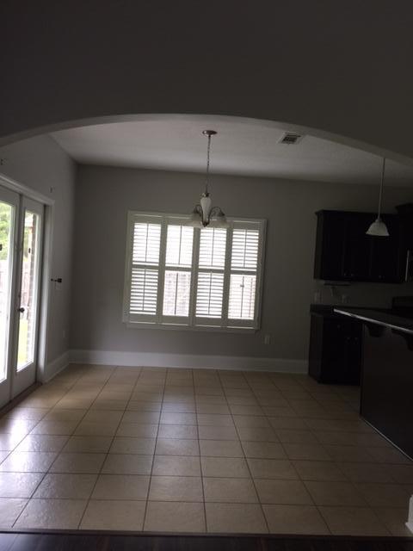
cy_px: 276
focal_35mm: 29
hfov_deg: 48.2
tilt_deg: -0.6
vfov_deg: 61.7
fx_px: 461
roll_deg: -2.6
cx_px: 206
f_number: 2.2
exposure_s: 1/15
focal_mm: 4.15
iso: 32
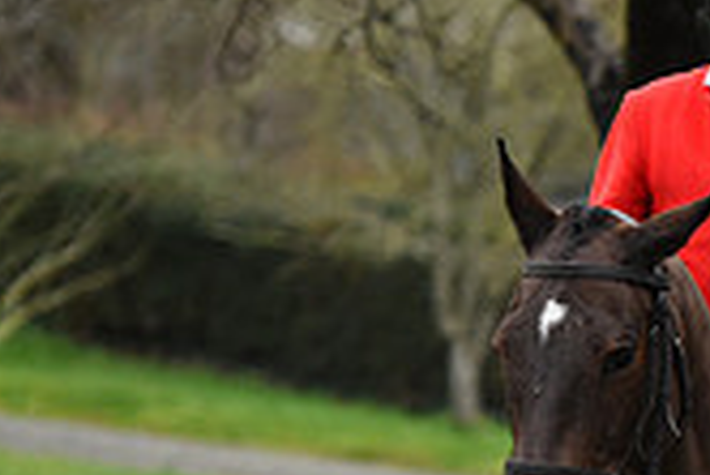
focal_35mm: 471
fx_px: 9297
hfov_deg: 4.3
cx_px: 1206
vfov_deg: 2.9
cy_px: 676
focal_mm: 135
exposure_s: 1/1250
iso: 3200
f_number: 3.5
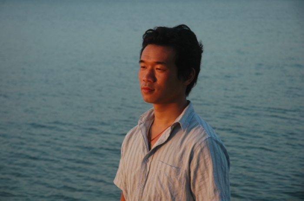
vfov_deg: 13.0
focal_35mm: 105
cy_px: 100
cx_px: 152
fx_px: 885
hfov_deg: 19.5
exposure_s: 1/125
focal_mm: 70
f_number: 5.6
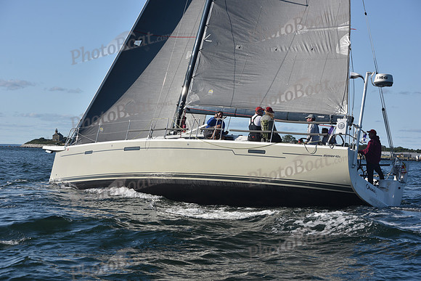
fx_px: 819
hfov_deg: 28.8
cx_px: 210
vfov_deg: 19.5
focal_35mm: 70
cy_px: 140
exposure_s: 1/640
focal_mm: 70
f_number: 8
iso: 250
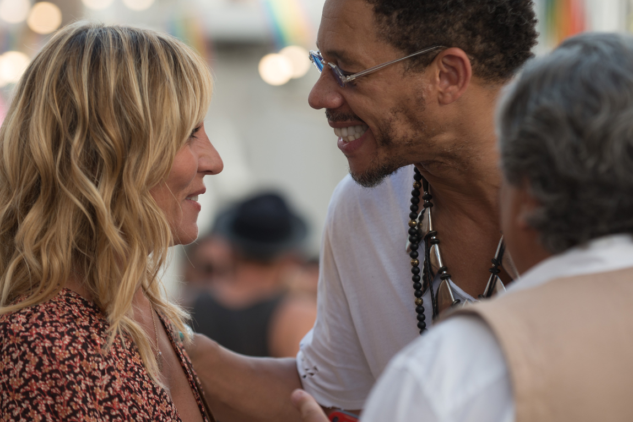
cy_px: 167
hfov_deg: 11.4
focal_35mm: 181
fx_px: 3184
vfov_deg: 7.6
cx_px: 294
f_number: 4.5
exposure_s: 1/500
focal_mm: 130
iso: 200
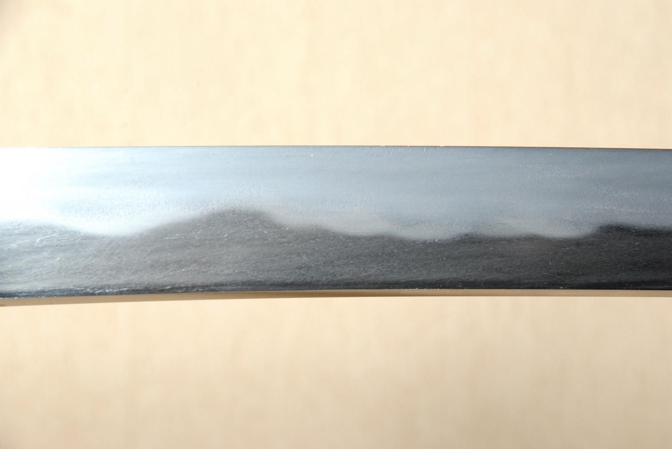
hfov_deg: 12.2
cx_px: 336
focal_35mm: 168
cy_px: 224
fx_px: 3140
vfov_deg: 8.2
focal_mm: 112
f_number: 11
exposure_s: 1/2
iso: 400
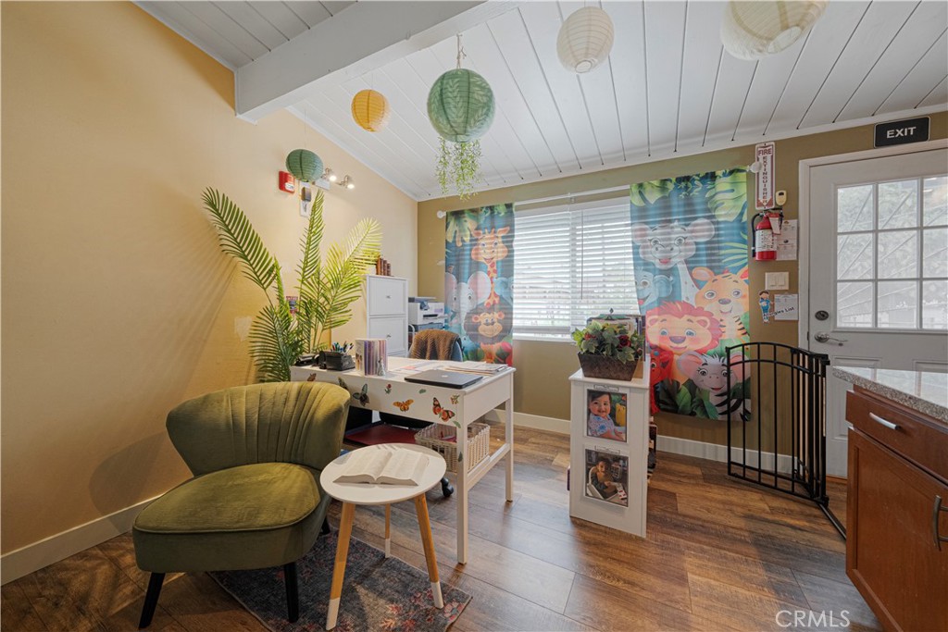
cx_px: 474
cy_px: 316
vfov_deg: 85.4
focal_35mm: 13
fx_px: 342
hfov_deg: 108.3
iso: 800
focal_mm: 13
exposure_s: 1/6
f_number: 8
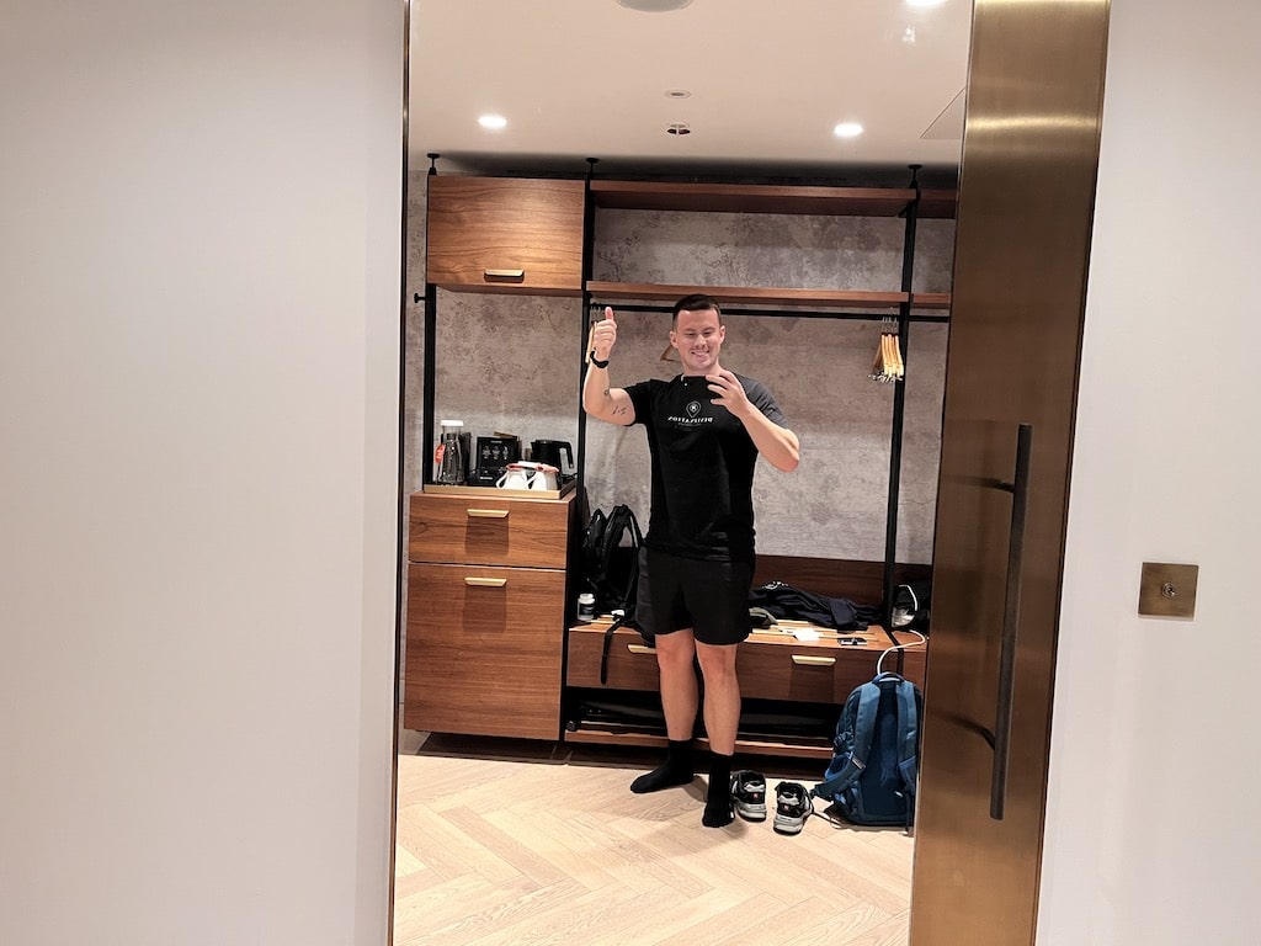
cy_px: 473
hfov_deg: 67.3
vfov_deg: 53.1
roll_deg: -2.0
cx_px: 630
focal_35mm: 26
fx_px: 947
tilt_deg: -5.2
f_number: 1.6
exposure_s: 1/50
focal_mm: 5.1
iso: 320
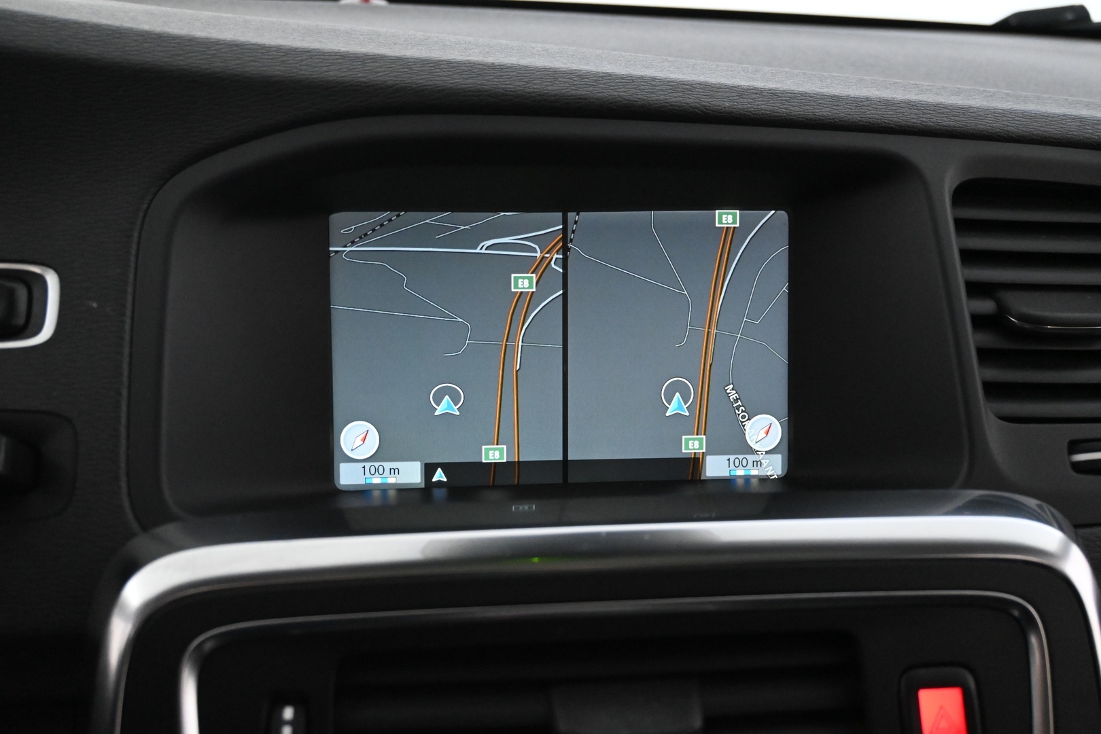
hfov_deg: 51.3
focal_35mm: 38
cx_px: 550
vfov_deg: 35.5
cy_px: 367
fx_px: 1147
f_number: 4.2
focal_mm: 25
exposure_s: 1/40
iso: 5000
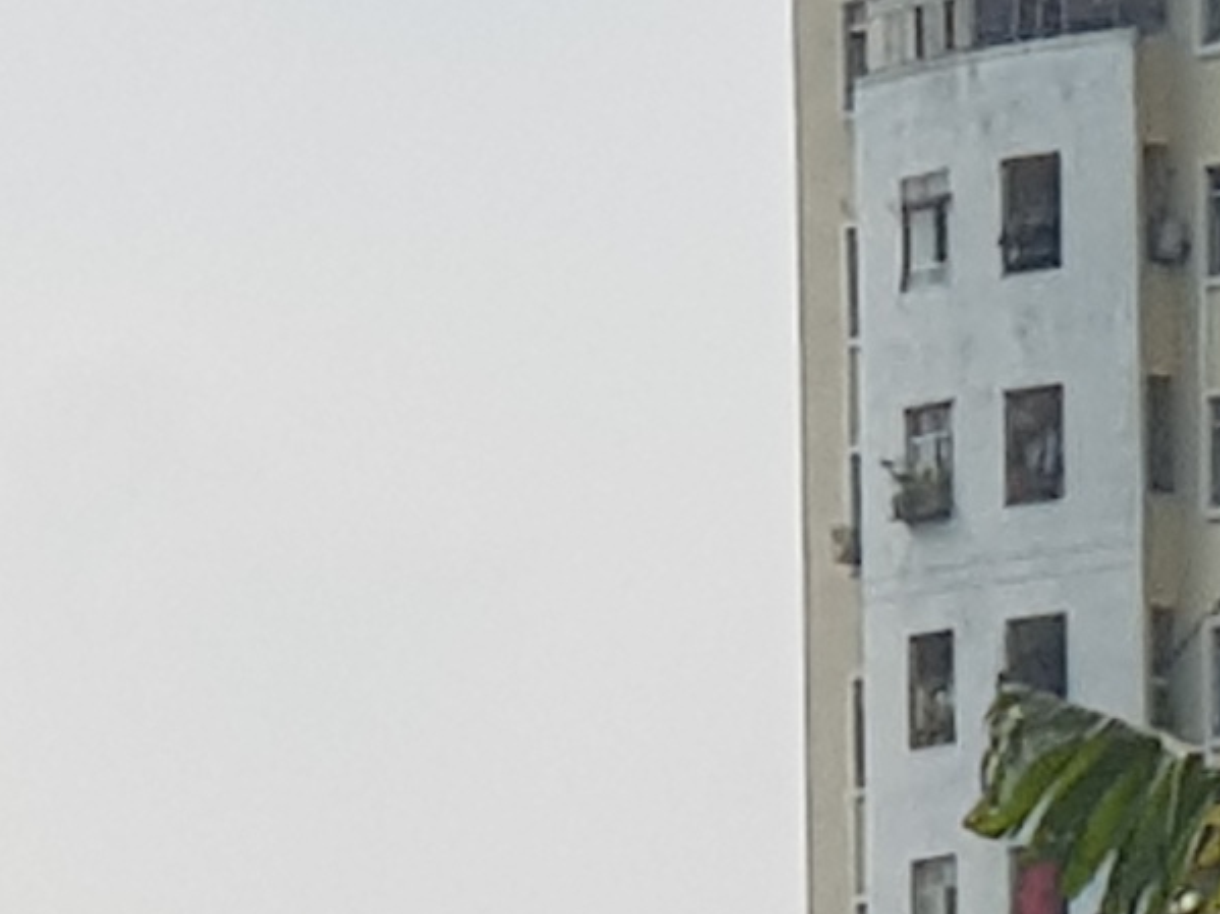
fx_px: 12333
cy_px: 2488
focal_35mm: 350
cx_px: 3173
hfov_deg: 5.4
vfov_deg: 4.1
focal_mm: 6
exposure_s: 1/814
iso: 25
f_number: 2.4
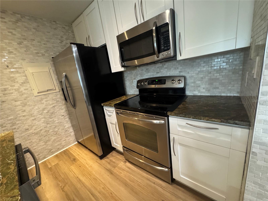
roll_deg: +8.4
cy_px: 100
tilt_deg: -16.6
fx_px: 108
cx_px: 134
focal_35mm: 14
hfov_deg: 102.1
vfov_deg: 85.7
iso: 640
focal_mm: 2.22
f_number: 2.2
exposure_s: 1/60
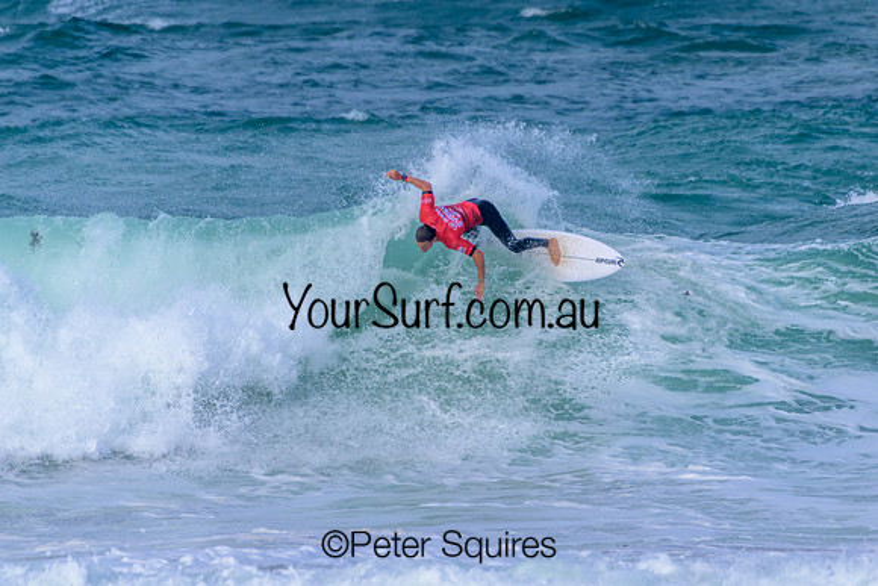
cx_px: 439
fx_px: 21954
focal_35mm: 900
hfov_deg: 2.3
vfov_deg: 1.5
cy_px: 293
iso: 900
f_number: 11
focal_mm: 900
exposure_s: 1/2500
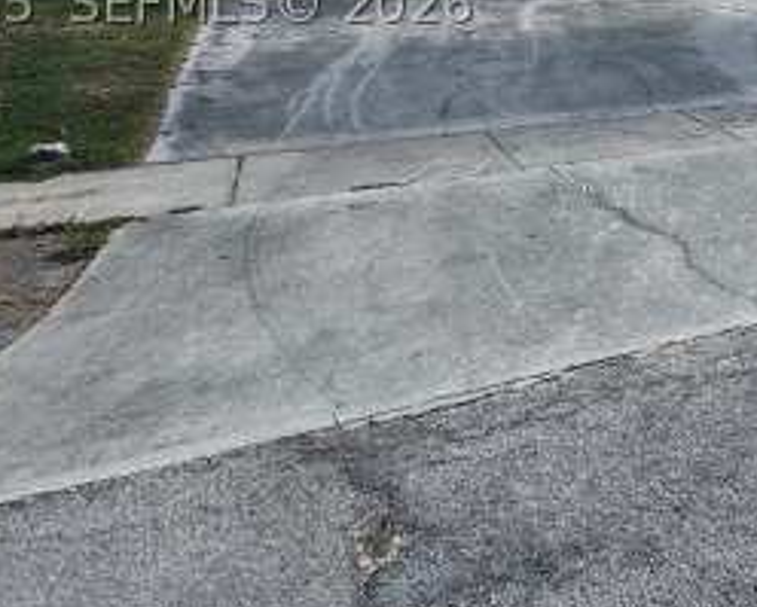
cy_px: 3
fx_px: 987
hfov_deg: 33.1
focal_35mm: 44
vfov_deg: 31.7
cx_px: 940
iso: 40
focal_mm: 2.22
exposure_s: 1/1256
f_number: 2.2
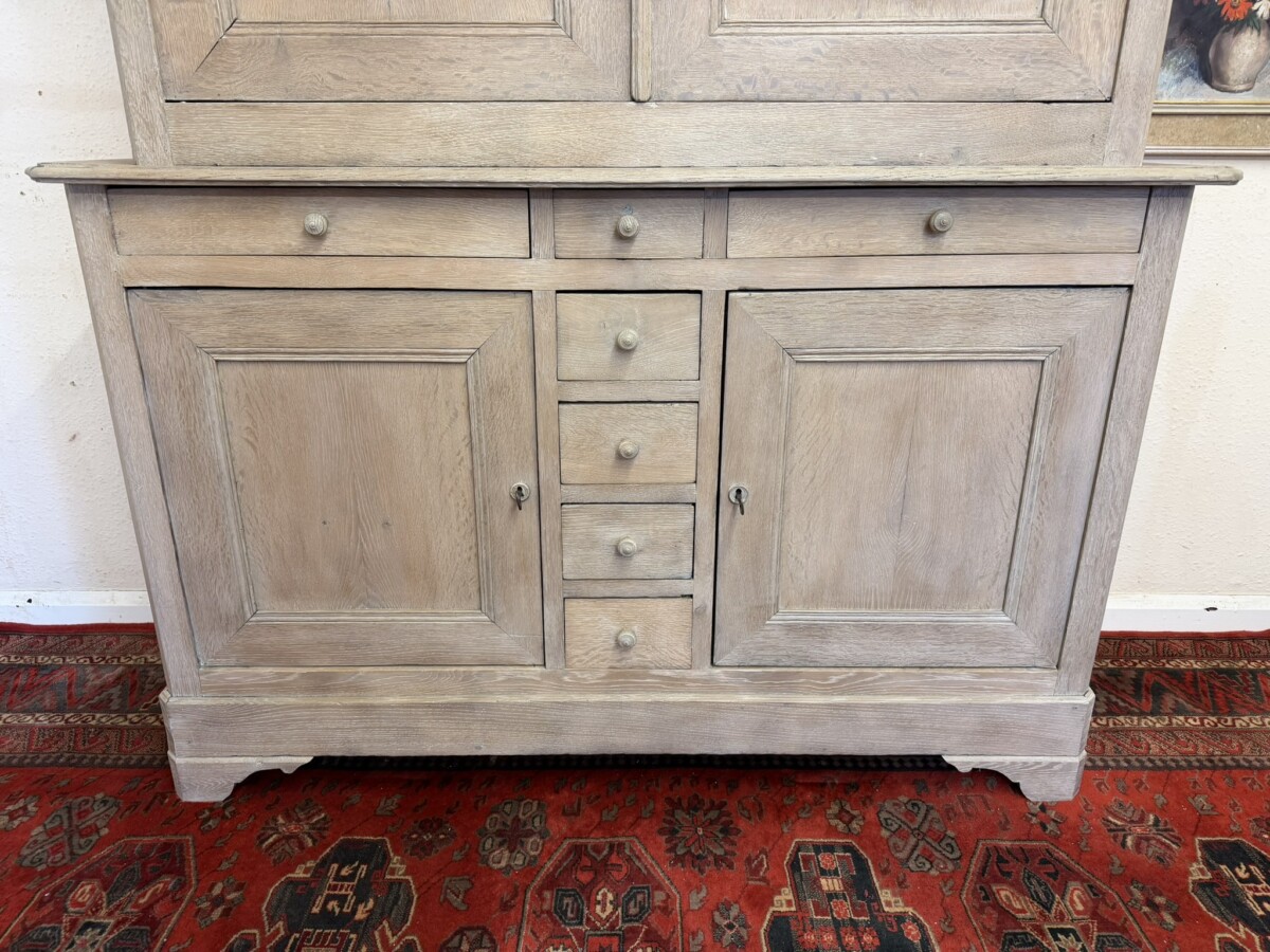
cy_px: 476
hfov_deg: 71.6
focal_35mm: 24
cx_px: 635
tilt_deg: -20.2
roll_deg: +0.1
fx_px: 881
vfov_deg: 56.8
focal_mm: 6.76
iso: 160
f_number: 1.78
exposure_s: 1/50
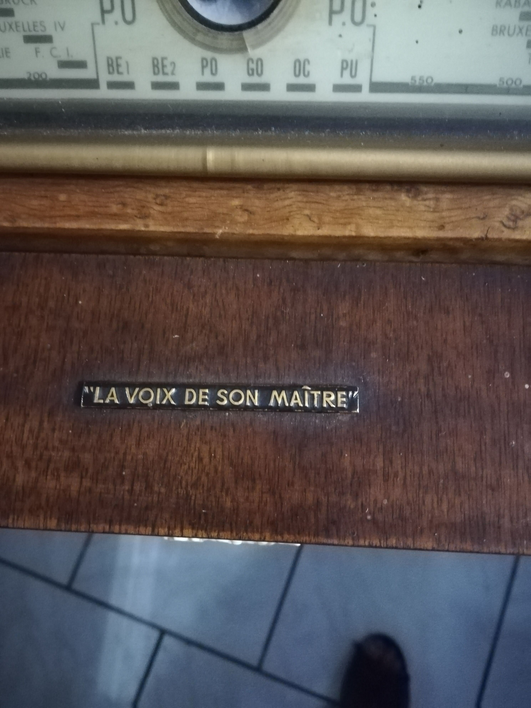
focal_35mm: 26
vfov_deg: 67.3
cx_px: 266
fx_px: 532
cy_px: 354
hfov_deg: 53.1
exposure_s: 1/14.3
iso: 2500
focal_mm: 3.83
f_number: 2.2
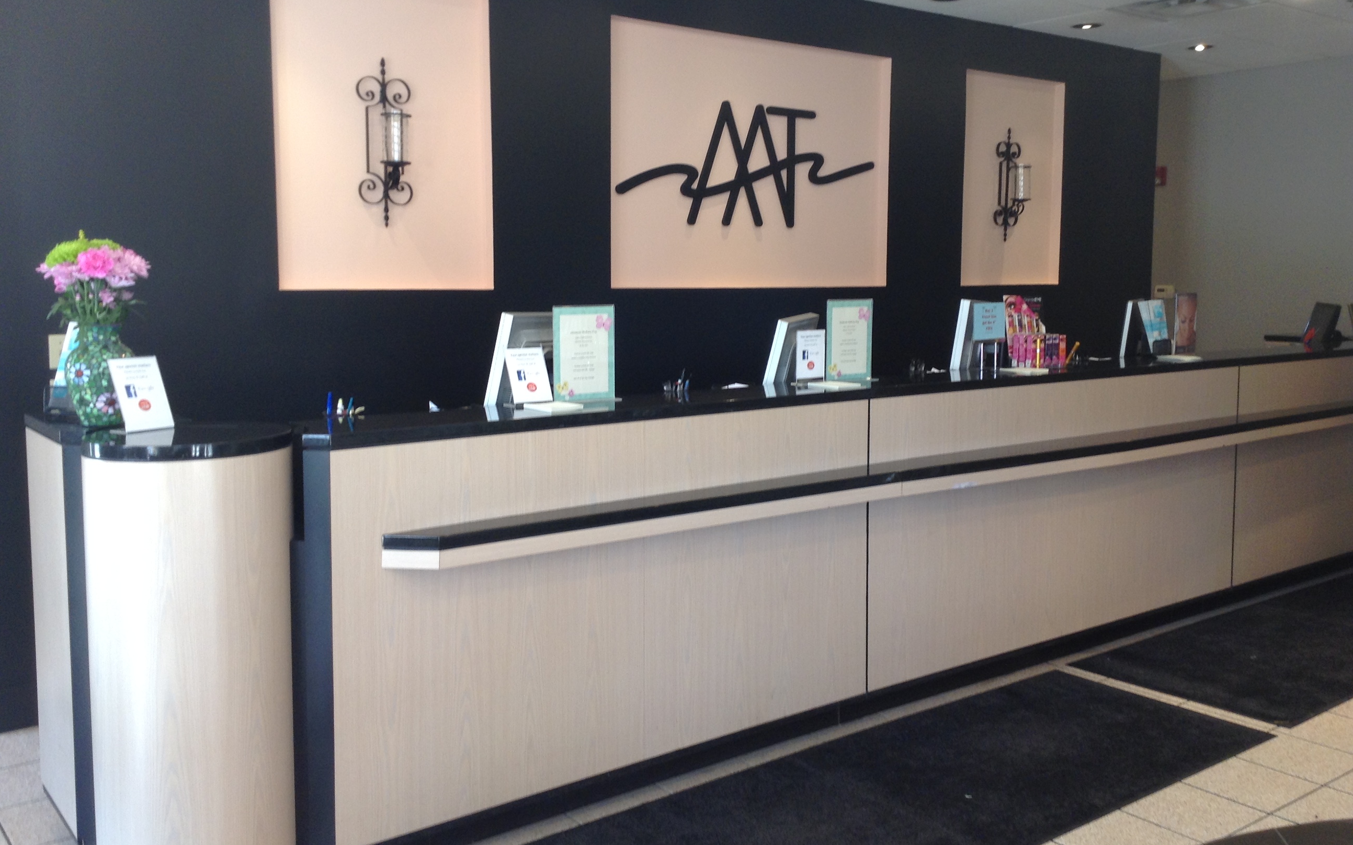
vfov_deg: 36.2
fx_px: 1291
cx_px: 676
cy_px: 369
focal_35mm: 35
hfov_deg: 55.3
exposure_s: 1/24
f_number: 2.4
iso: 25
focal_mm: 3.3
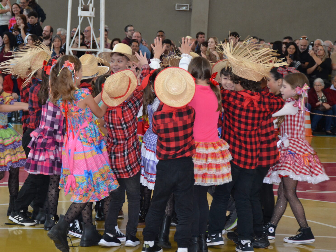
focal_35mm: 104
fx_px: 1009
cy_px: 123
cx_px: 145
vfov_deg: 14.2
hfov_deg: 18.9
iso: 1000
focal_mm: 56
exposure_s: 1/60
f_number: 4.8
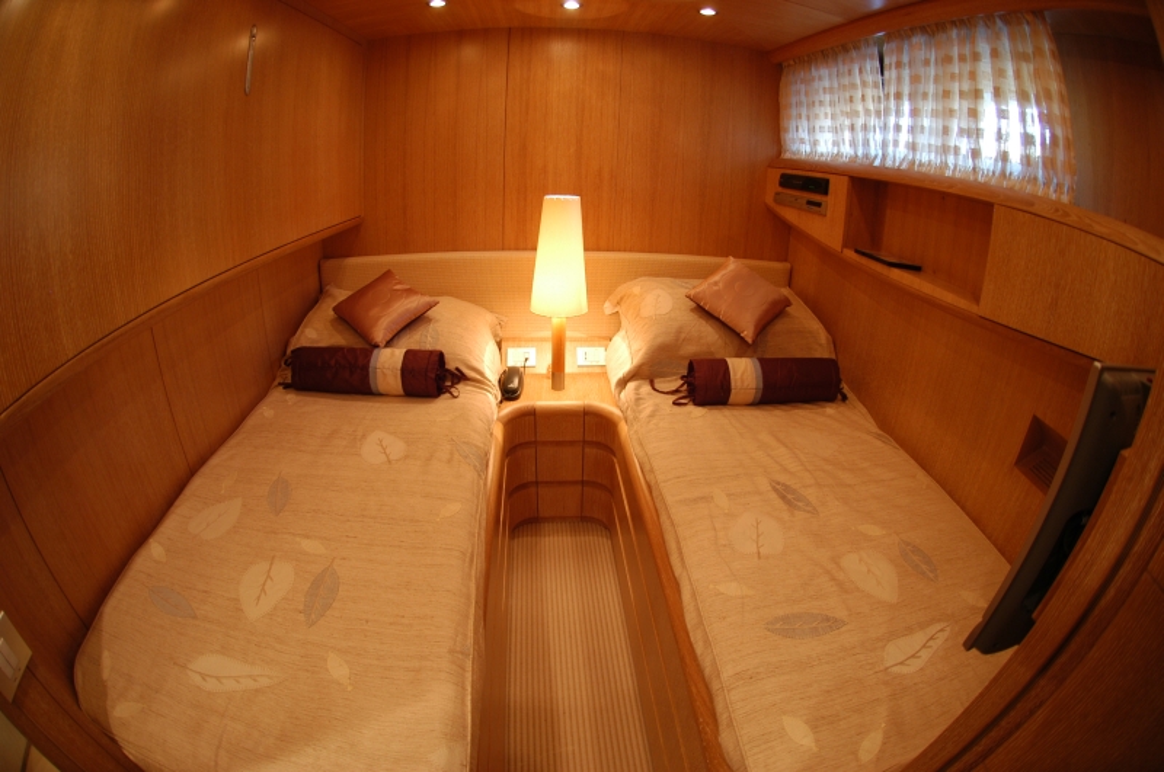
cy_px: 386
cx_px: 582
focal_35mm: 16
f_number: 2.8
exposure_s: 1/8
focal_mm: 10.5
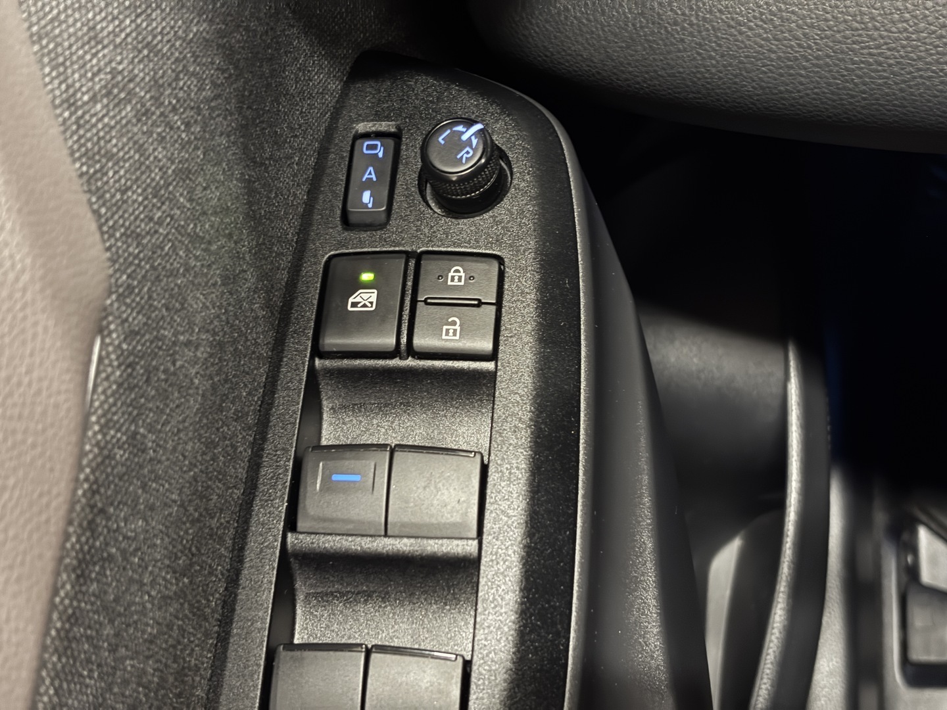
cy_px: 355
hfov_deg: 36.8
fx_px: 1423
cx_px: 474
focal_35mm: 52
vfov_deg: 28.0
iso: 250
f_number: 1.6
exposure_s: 1/9
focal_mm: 5.96
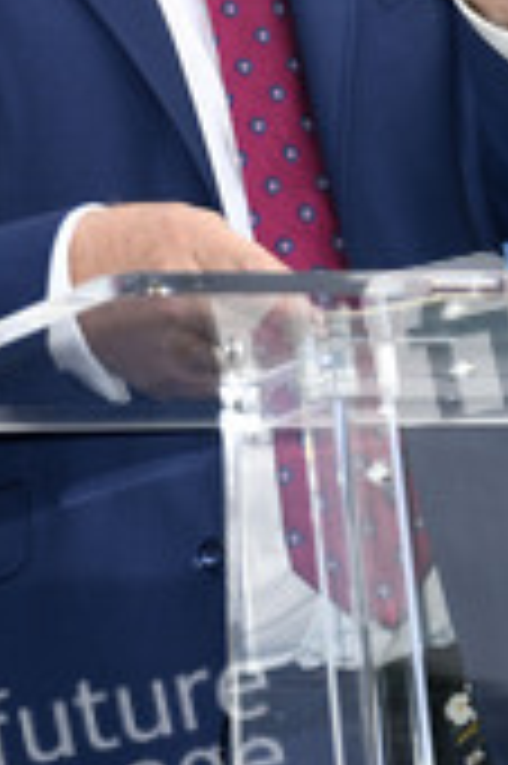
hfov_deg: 4.7
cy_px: 94
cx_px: 184
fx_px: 6235
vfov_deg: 7.0
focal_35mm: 294
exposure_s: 1/200
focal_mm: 125
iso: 1000
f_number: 5.6
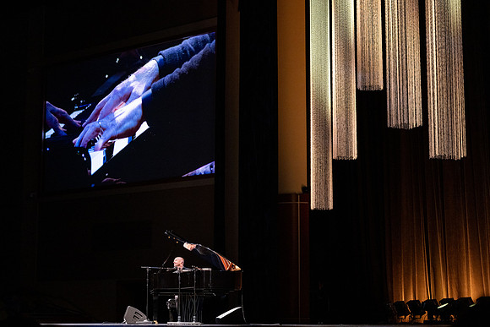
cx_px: 245
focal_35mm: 71
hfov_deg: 28.3
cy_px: 164
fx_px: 971
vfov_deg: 19.1
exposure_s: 1/320
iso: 1000
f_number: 2.8
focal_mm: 70
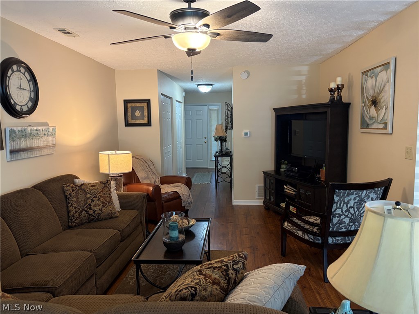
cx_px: 210
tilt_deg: -5.9
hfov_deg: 67.3
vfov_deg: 53.1
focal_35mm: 26
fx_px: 315
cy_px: 157
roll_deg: +1.4
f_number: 1.6
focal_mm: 5.96
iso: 200
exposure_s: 1/60
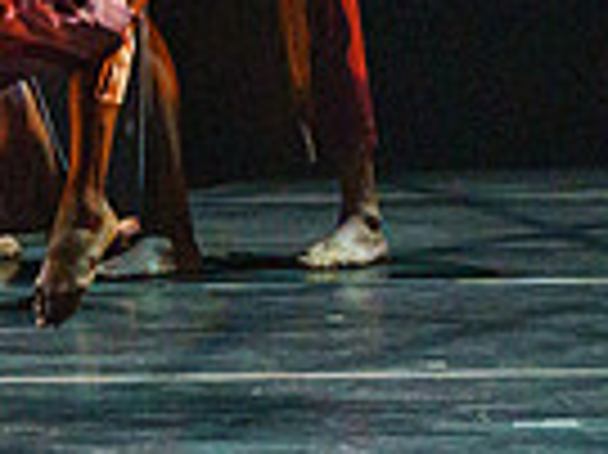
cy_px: -643
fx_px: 21637
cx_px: -402
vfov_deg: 1.2
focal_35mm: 1233
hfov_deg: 1.6
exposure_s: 1/250
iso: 6400
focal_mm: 226
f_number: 5.6
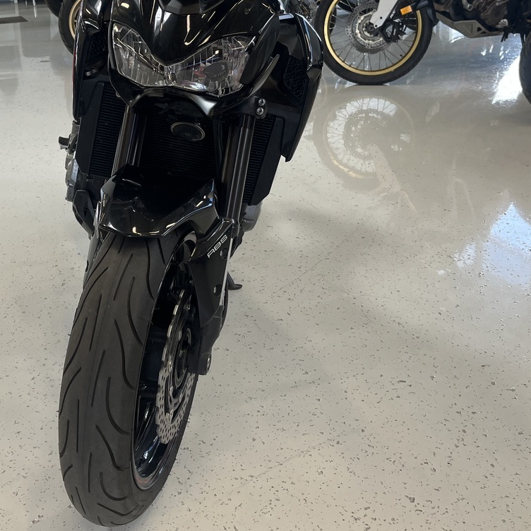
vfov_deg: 37.8
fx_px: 764
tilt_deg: -17.6
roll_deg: +3.0
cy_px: 166
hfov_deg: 38.0
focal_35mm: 44
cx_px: 191
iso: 50
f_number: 1.6
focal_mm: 5.1
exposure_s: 1/100
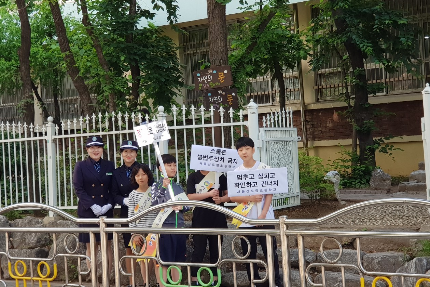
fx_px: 657
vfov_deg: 24.6
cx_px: 213
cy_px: 146
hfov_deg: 36.3
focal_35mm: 55
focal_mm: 6
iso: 25
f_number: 2.4
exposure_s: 1/63.3
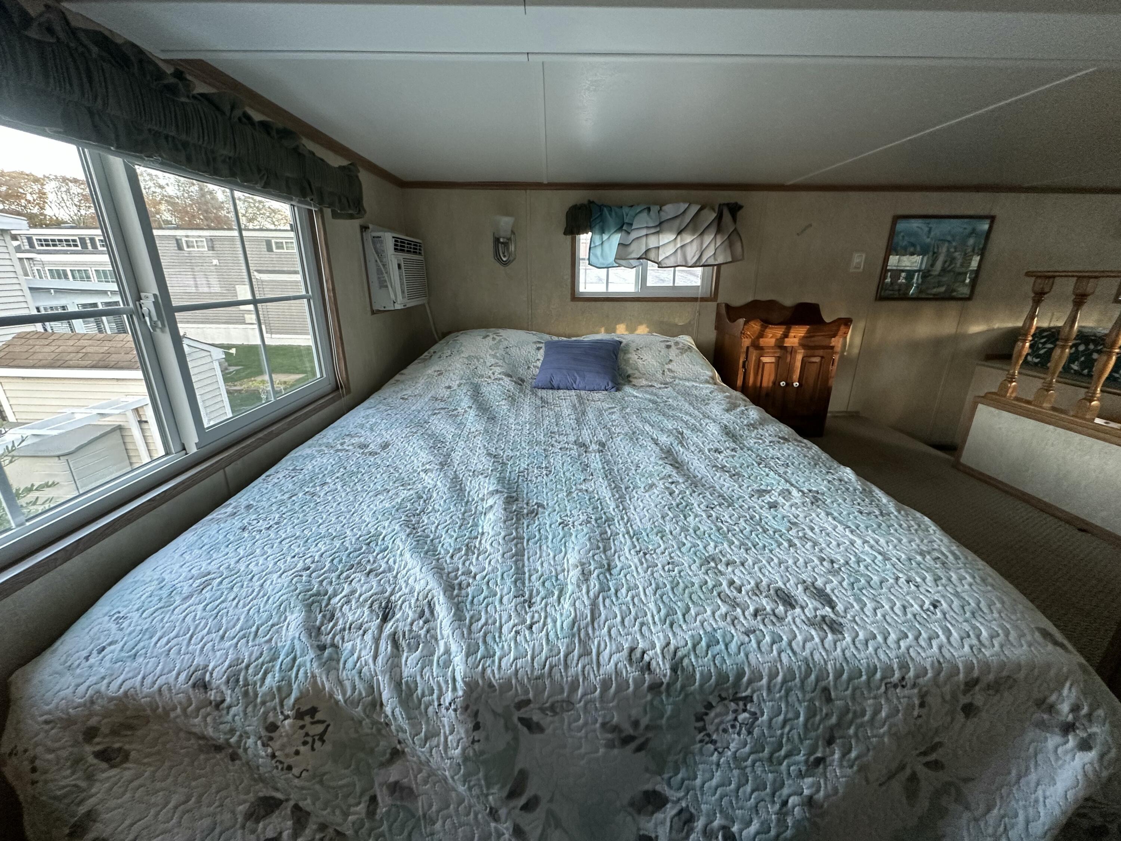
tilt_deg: -18.1
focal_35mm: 14
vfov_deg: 85.7
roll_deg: -0.2
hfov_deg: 102.1
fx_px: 453
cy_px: 420
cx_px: 560
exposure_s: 1/99
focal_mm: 2.22
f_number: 2.2
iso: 250
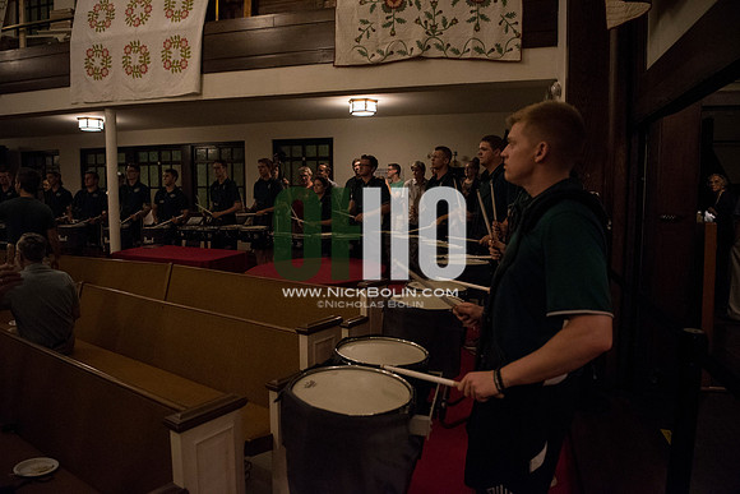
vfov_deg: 53.2
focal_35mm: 24
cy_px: 247
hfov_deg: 73.7
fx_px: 493
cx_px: 370
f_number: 2.8
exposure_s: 1/400
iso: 8000
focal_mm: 24
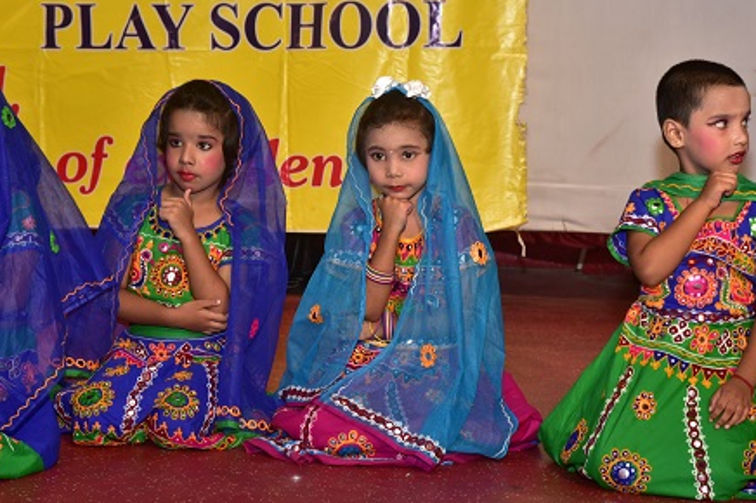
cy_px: 247
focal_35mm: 86
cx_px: 394
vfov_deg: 15.9
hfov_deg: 23.7
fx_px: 1805
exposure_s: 1/125
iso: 1600
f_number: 8
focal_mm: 75
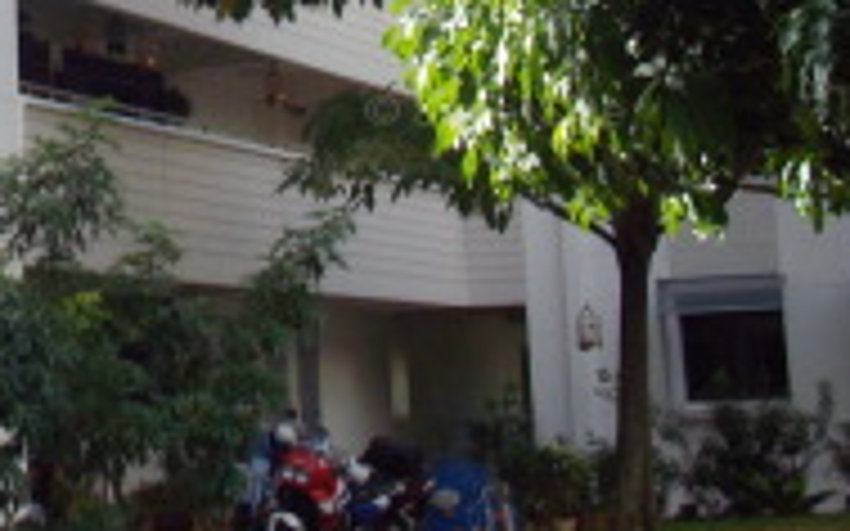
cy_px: -333
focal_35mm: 114
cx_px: -198
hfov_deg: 17.4
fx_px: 2640
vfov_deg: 10.9
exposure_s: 1/80
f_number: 5.6
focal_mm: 6.2
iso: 80
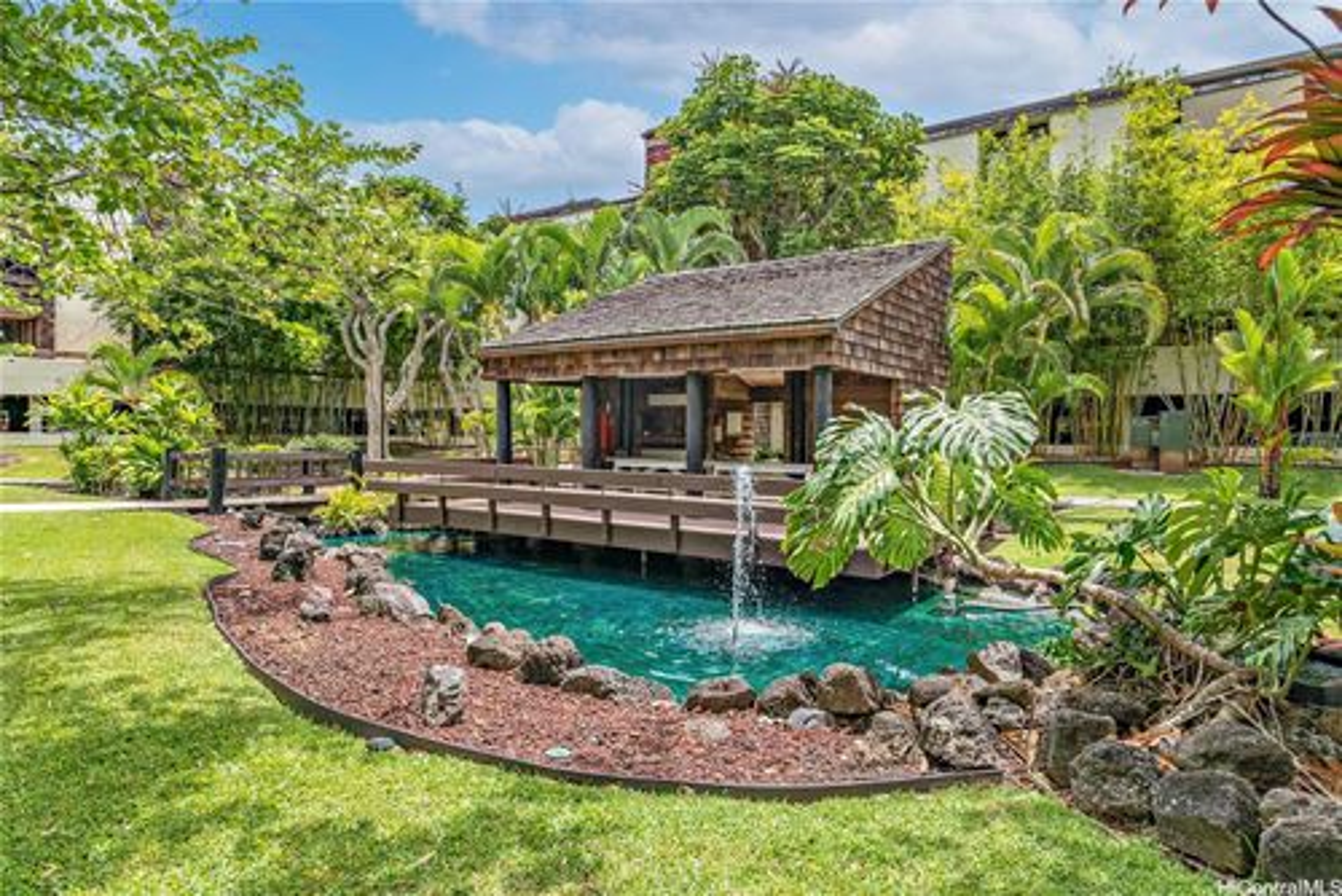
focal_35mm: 21
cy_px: 448
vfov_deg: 59.6
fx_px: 783
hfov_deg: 81.2
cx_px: 671
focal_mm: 21
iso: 400
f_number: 9
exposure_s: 1/160
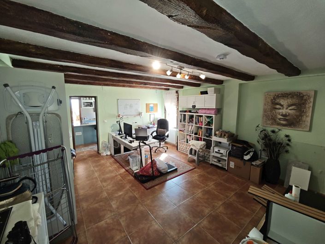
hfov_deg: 102.0
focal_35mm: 14
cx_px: 162
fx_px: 132
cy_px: 122
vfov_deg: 85.8
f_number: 2.2
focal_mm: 2.16
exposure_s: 1/33.3
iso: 250
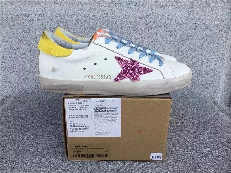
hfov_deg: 58.4
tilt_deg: -19.5
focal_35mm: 31
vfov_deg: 45.4
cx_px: 116
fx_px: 207
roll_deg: -1.1
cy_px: 86
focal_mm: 3.3
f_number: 2.4
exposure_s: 1/471
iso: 25
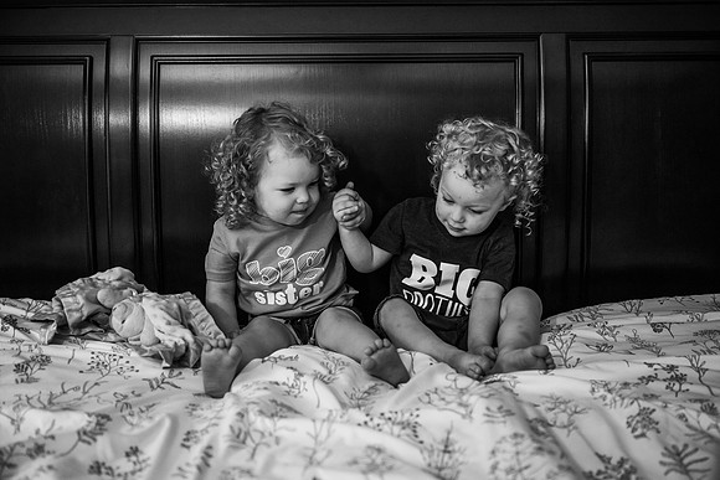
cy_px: 240
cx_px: 360
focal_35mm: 45
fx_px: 900
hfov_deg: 43.6
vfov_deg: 29.9
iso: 1250
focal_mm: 45
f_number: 3.5
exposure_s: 1/250
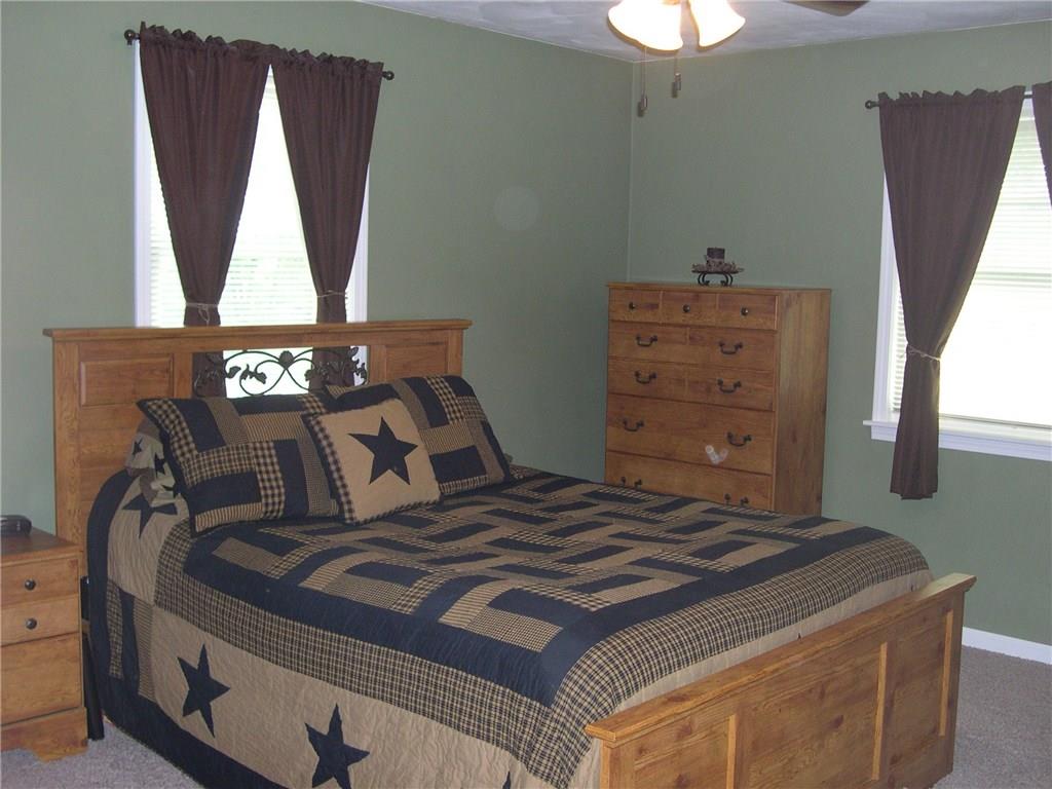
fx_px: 1155
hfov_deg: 49.0
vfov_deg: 37.7
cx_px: 526
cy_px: 394
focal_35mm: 38
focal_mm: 8
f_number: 2.8
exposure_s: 1/60
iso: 287
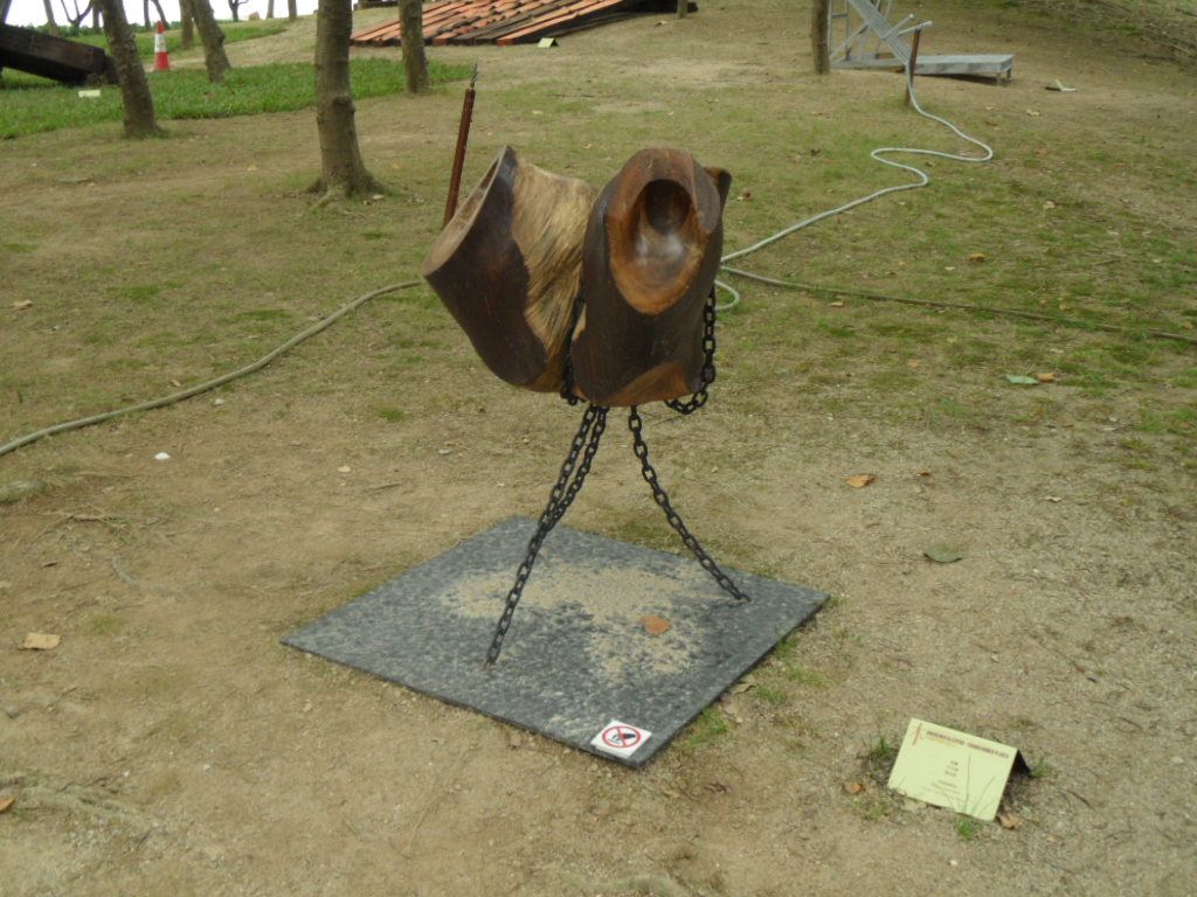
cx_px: 598
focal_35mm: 40
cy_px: 448
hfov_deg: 46.8
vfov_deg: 36.0
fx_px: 1383
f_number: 3.6
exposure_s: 1/45
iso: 120
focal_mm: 6.5
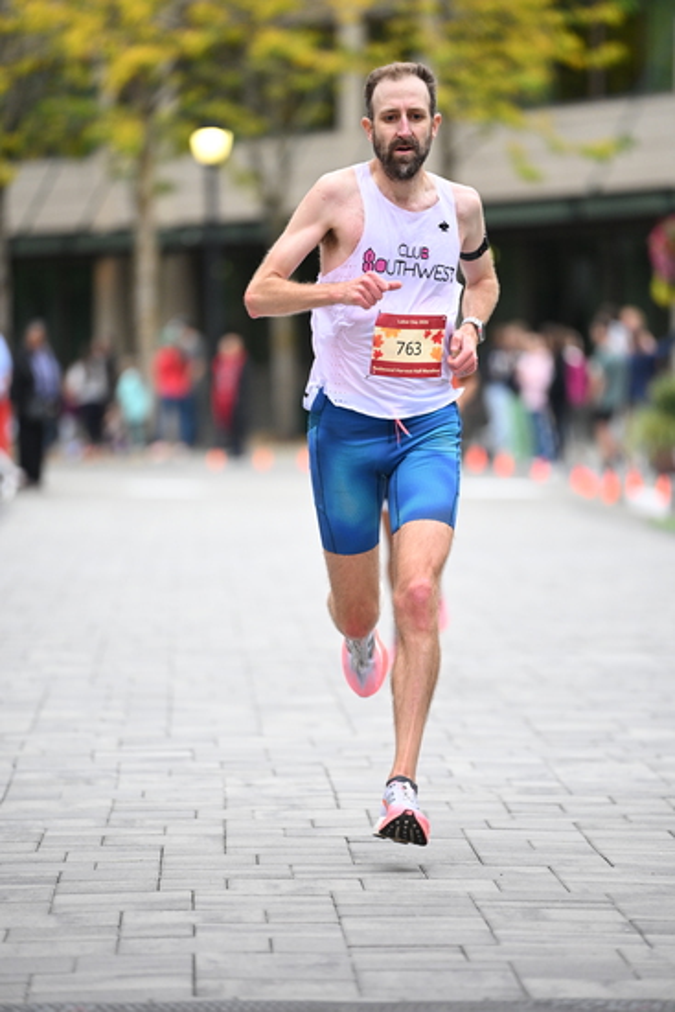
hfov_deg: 6.9
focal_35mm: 200
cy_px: 506
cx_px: 338
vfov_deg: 10.3
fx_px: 5621
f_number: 2.8
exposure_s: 1/1000
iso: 1600
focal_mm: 200
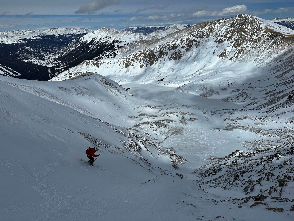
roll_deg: +2.0
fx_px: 204
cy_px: 110
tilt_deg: -22.6
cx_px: 147
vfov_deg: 56.8
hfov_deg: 71.6
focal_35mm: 24
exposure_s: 1/18519
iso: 64
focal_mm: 6.86
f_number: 1.78
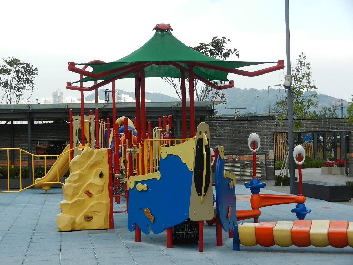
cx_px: 176
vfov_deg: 21.6
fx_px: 693
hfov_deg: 28.6
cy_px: 132
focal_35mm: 68
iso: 160
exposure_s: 1/320
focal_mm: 12.3
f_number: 4.6
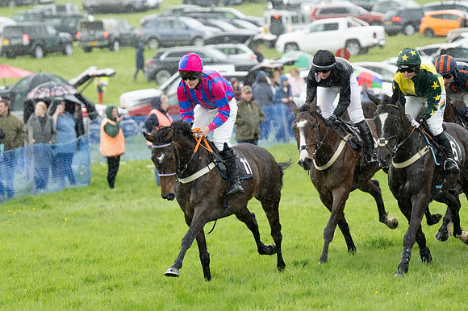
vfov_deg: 5.1
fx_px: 3508
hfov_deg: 7.6
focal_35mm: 270
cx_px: 234
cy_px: 156
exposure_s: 1/640
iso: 2000
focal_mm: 180
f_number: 4
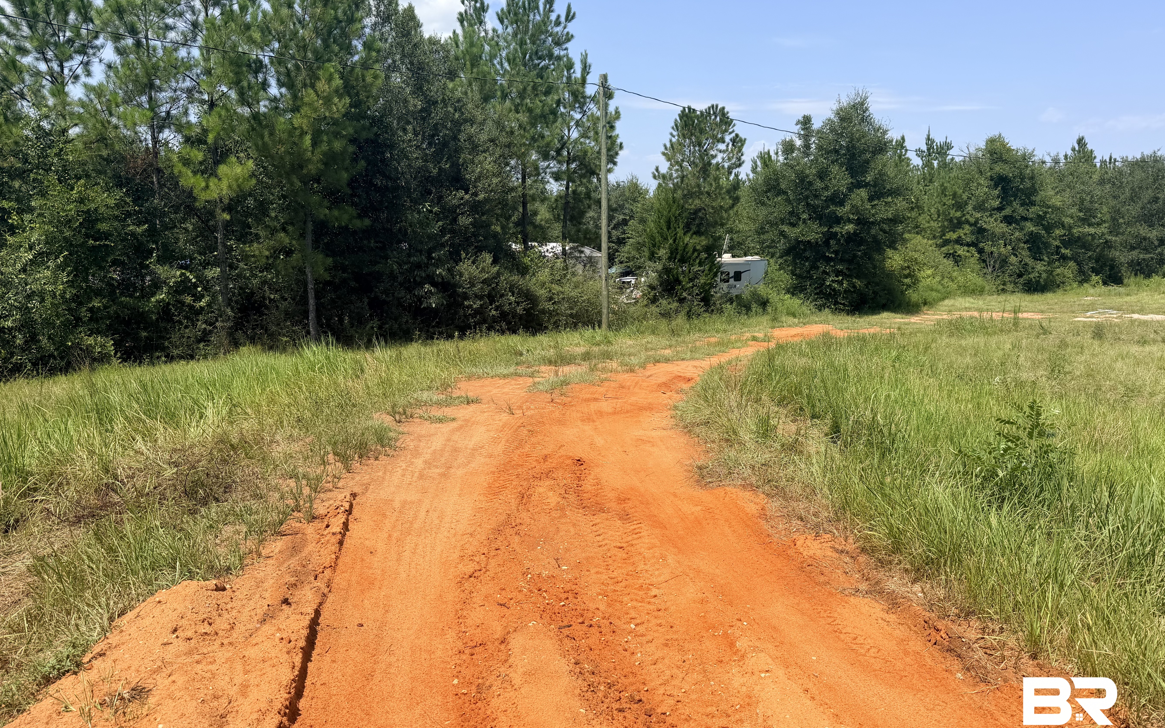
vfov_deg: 46.0
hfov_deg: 68.4
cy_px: 348
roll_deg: +1.3
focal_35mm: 27
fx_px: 857
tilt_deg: -6.0
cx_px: 606
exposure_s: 1/4167
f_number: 1.78
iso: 80
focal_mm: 6.76
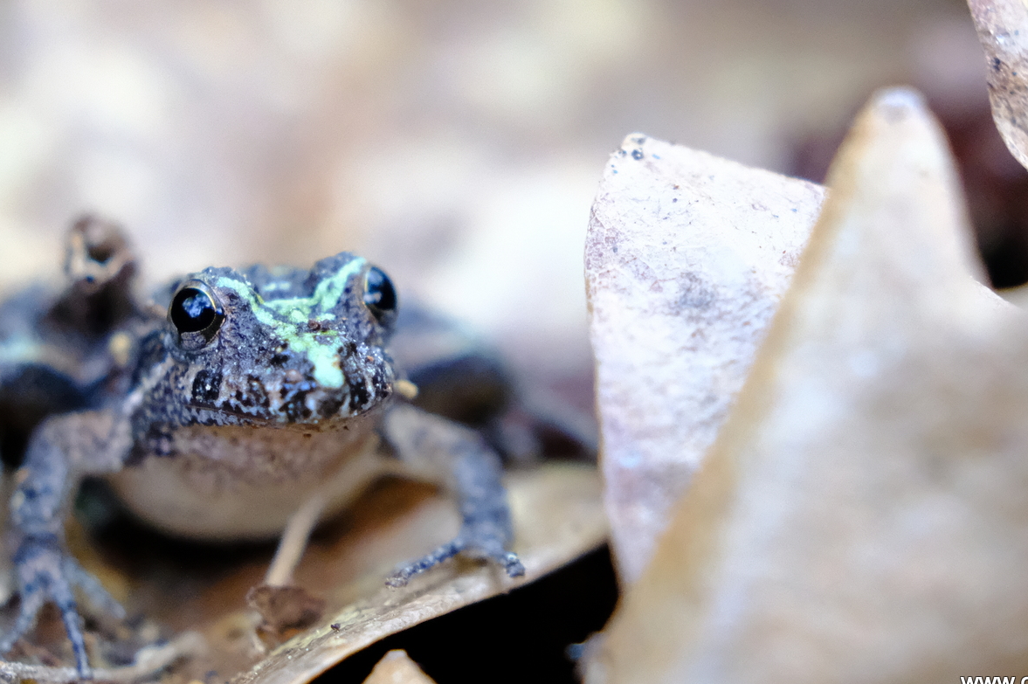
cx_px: 541
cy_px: 260
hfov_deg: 23.4
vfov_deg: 15.7
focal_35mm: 87
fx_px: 2483
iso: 6400
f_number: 5
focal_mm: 42.5
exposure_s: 1/75
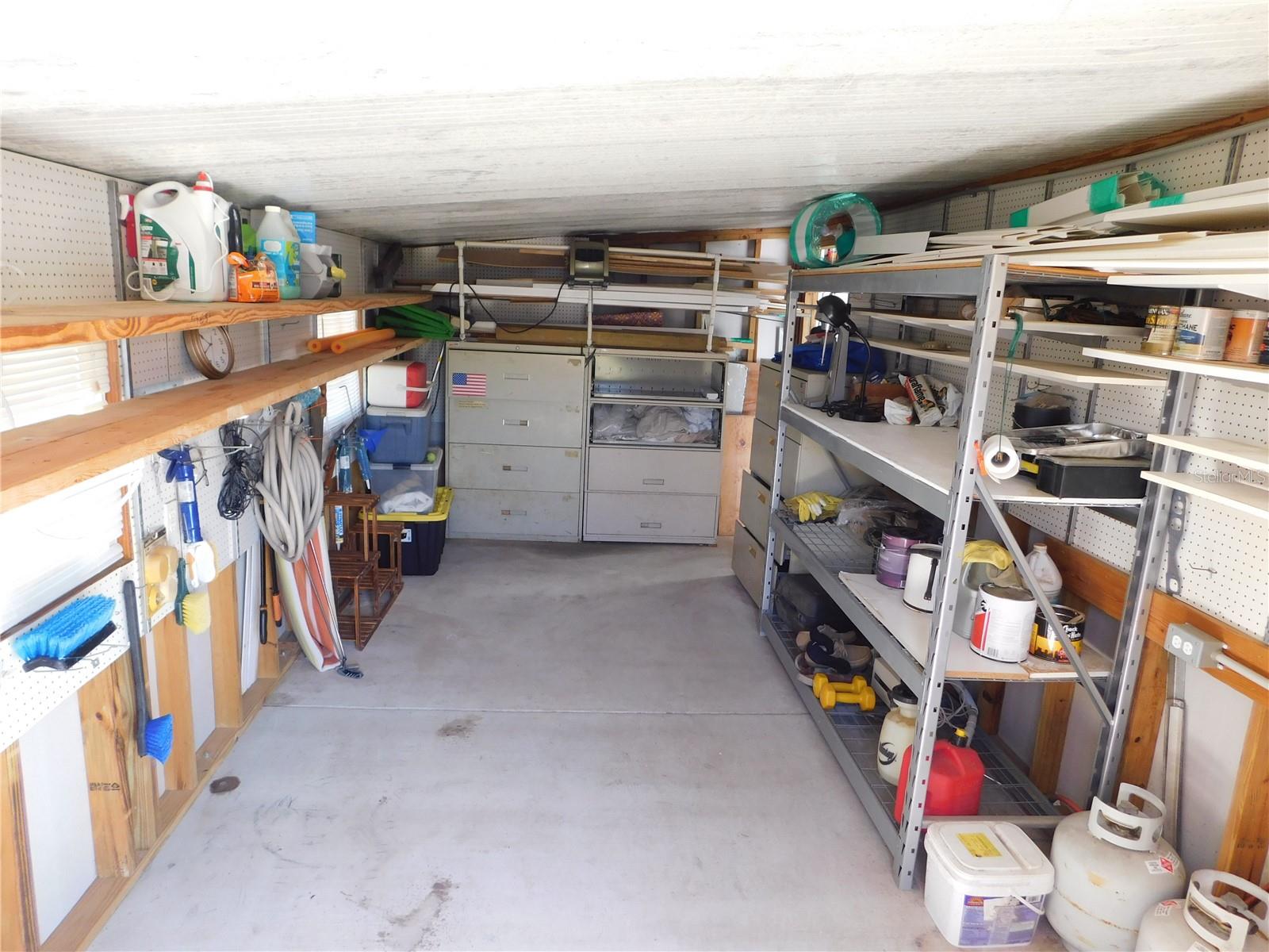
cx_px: 634
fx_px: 843
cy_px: 476
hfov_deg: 73.9
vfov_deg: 58.9
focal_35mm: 23
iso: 125
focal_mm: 4
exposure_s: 1/30
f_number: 3
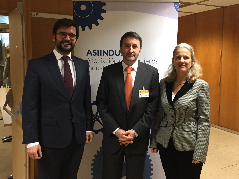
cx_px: 120
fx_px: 200
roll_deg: +0.2
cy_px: 90
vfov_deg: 48.2
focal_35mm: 29
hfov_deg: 61.7
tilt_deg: -3.9
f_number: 2.2
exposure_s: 1/30
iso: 160
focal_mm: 4.15
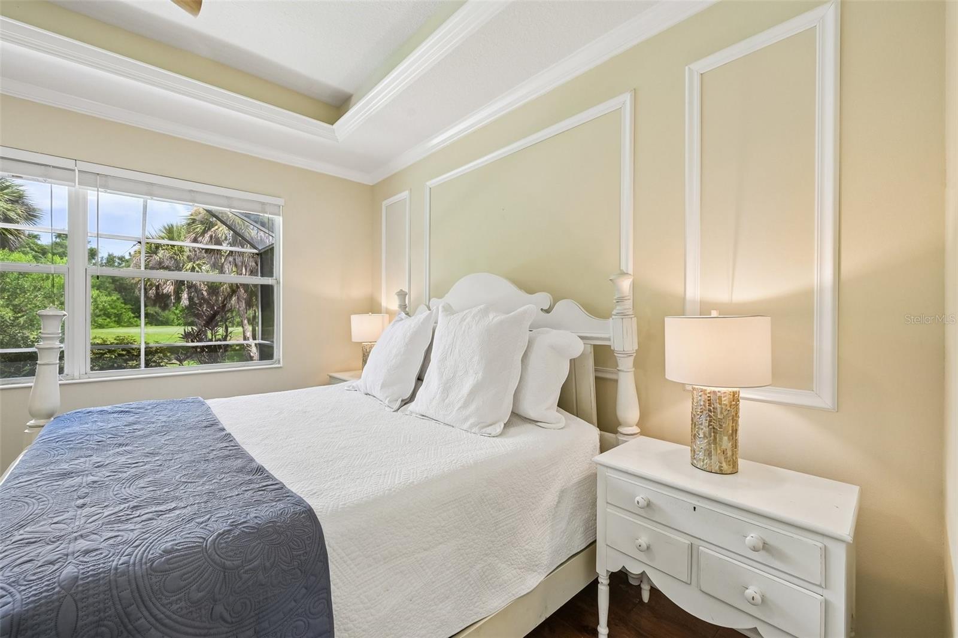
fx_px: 372
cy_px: 319
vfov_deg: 81.2
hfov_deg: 104.3
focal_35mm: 14
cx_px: 479
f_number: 8
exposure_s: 1/40
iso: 400
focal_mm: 14
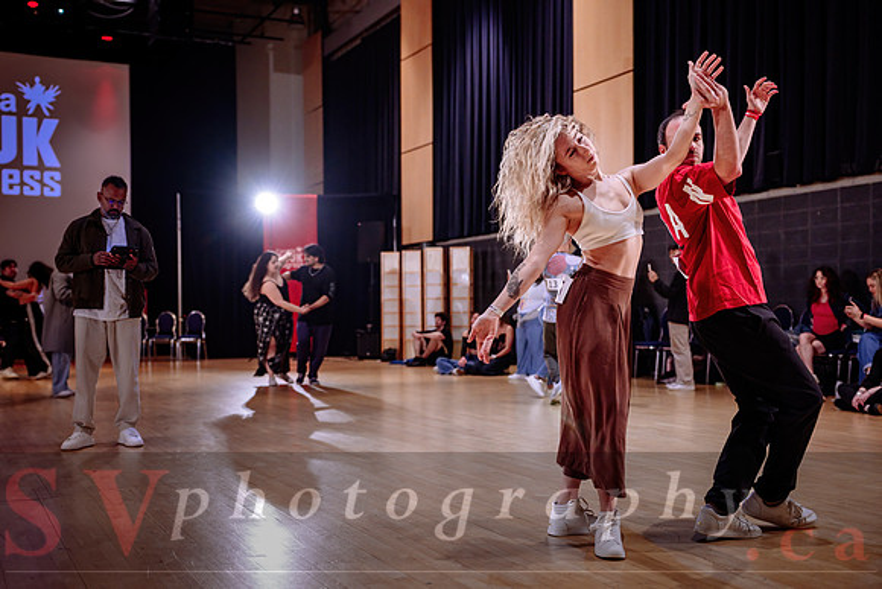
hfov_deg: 48.5
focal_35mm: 40
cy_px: 312
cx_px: 410
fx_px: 978
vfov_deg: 33.5
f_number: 2
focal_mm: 37
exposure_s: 1/320
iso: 1600
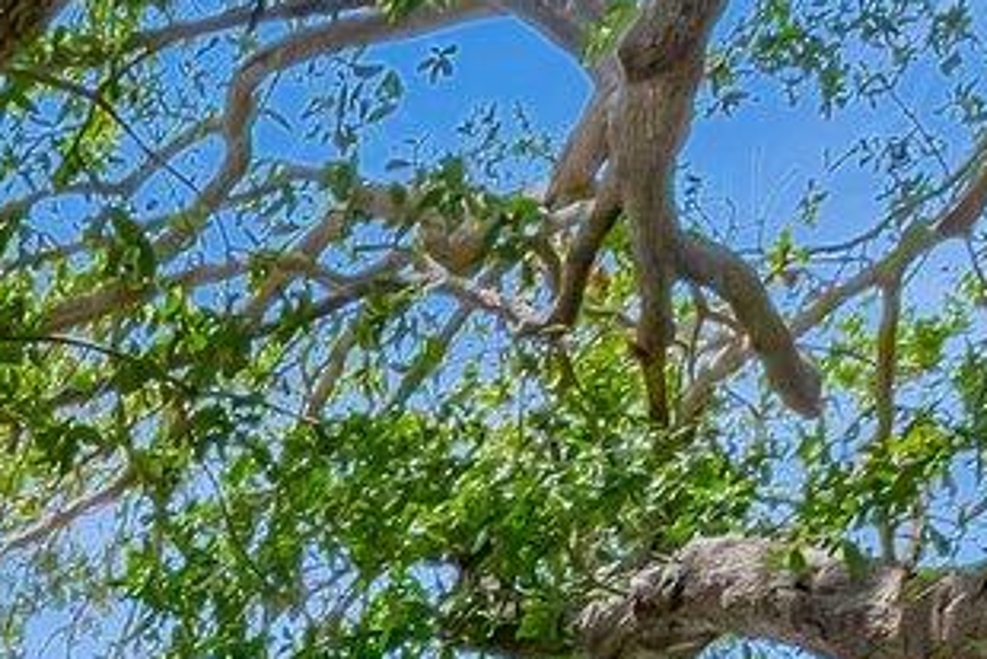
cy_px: 2141
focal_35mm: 99
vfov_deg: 9.6
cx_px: -557
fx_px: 2715
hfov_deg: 18.0
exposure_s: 1/500
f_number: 8
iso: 1100
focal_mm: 10
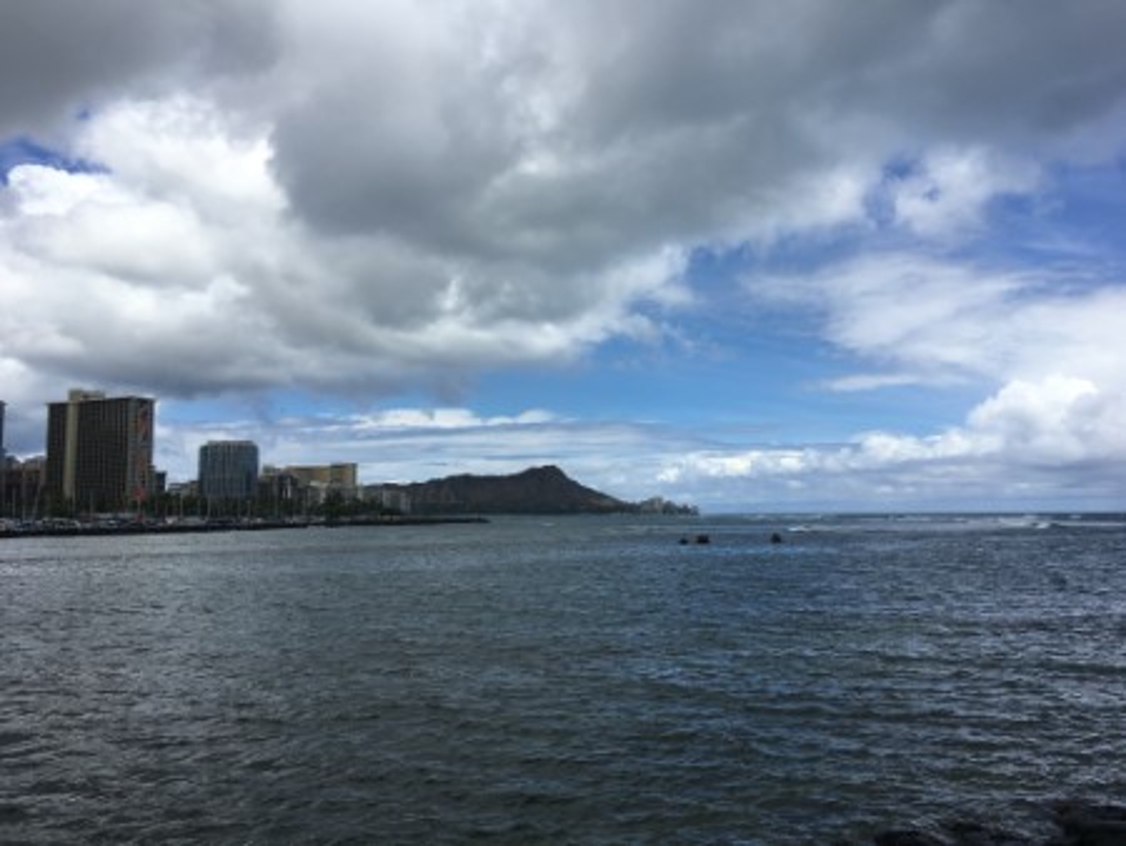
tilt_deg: +4.7
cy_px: 423
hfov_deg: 61.6
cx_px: 563
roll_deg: -0.4
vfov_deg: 48.3
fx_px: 944
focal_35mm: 29
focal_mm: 4.15
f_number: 2.2
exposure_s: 1/2747
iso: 25
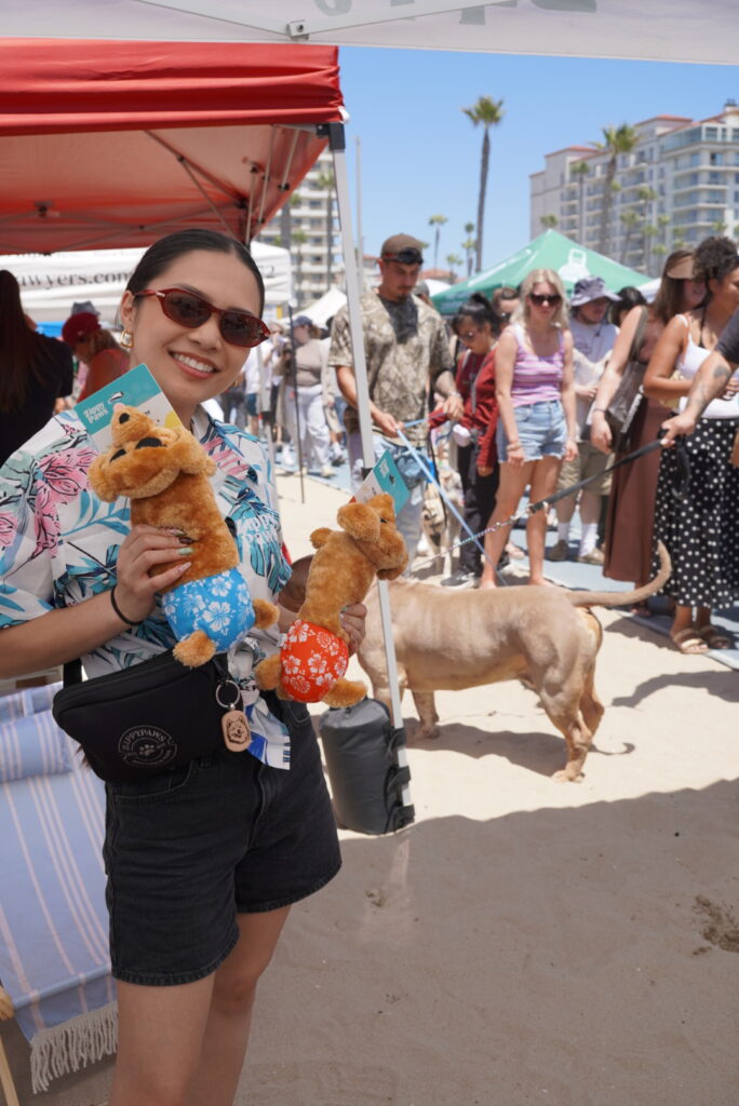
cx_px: 370
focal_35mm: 34
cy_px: 553
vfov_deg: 55.3
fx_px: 1056
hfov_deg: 38.6
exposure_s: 1/640
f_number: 4.5
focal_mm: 22.9
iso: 100
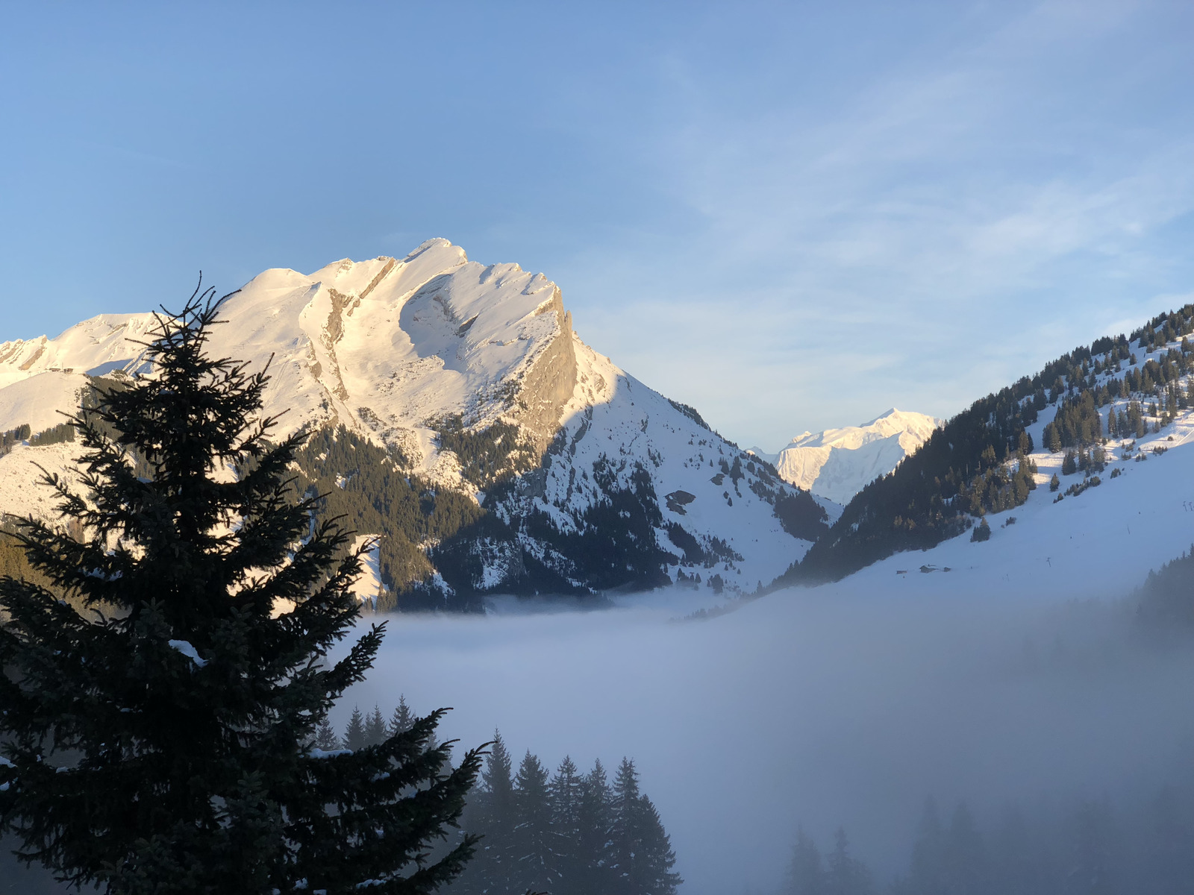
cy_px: 448
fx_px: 1794
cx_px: 597
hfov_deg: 36.8
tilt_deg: +3.5
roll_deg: +2.2
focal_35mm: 52
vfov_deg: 28.0
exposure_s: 1/649
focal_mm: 6
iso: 16
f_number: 2.4
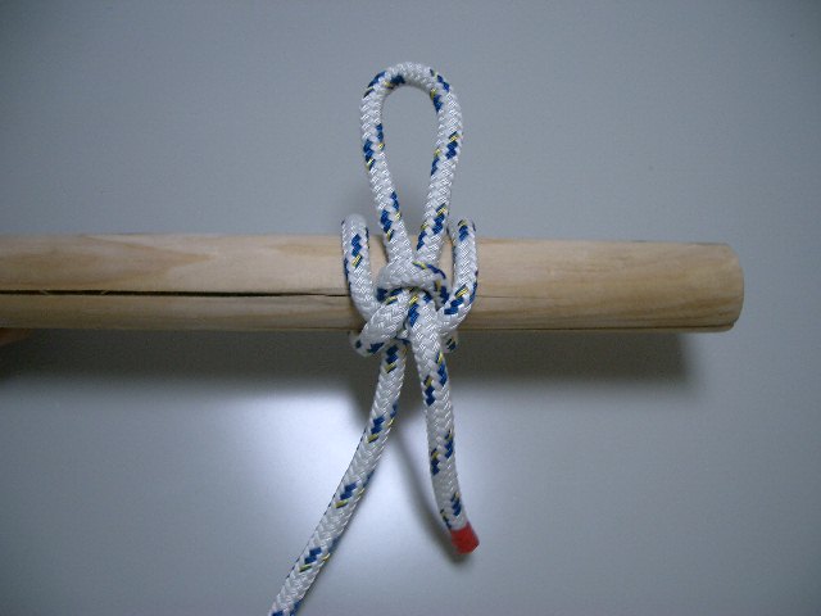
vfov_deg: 40.7
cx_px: 410
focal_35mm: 35
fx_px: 830
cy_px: 308
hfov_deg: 52.6
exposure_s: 1/40
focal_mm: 5.8
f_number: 2.6
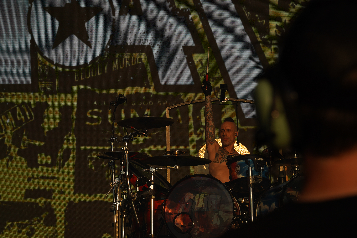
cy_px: 119
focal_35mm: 105
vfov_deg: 13.0
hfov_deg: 19.5
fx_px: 1041
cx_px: 178
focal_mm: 105
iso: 100
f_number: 8
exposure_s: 1/800
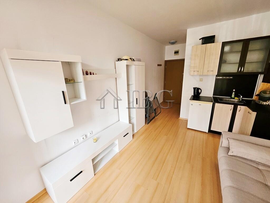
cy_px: 102
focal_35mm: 13
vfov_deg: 89.9
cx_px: 135
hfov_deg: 106.2
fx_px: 101
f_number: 2.2
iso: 160
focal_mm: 1.7
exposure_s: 1/50
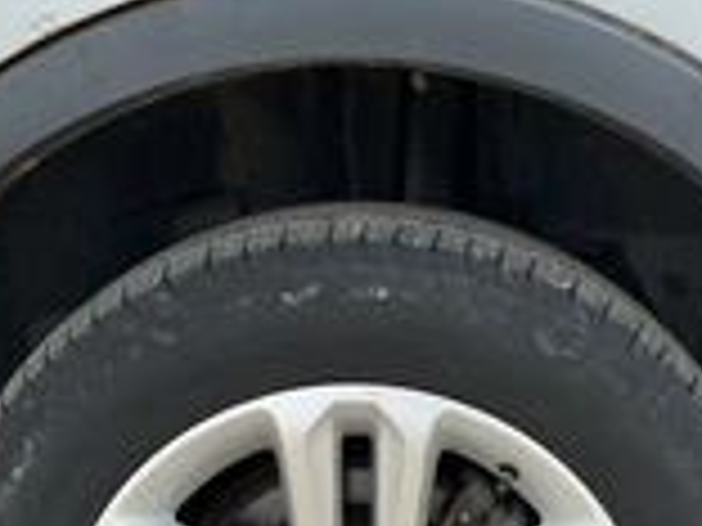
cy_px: 566
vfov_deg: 19.6
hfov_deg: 27.0
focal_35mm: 72
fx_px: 1460
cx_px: 333
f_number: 1.8
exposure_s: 1/709
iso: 25
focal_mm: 3
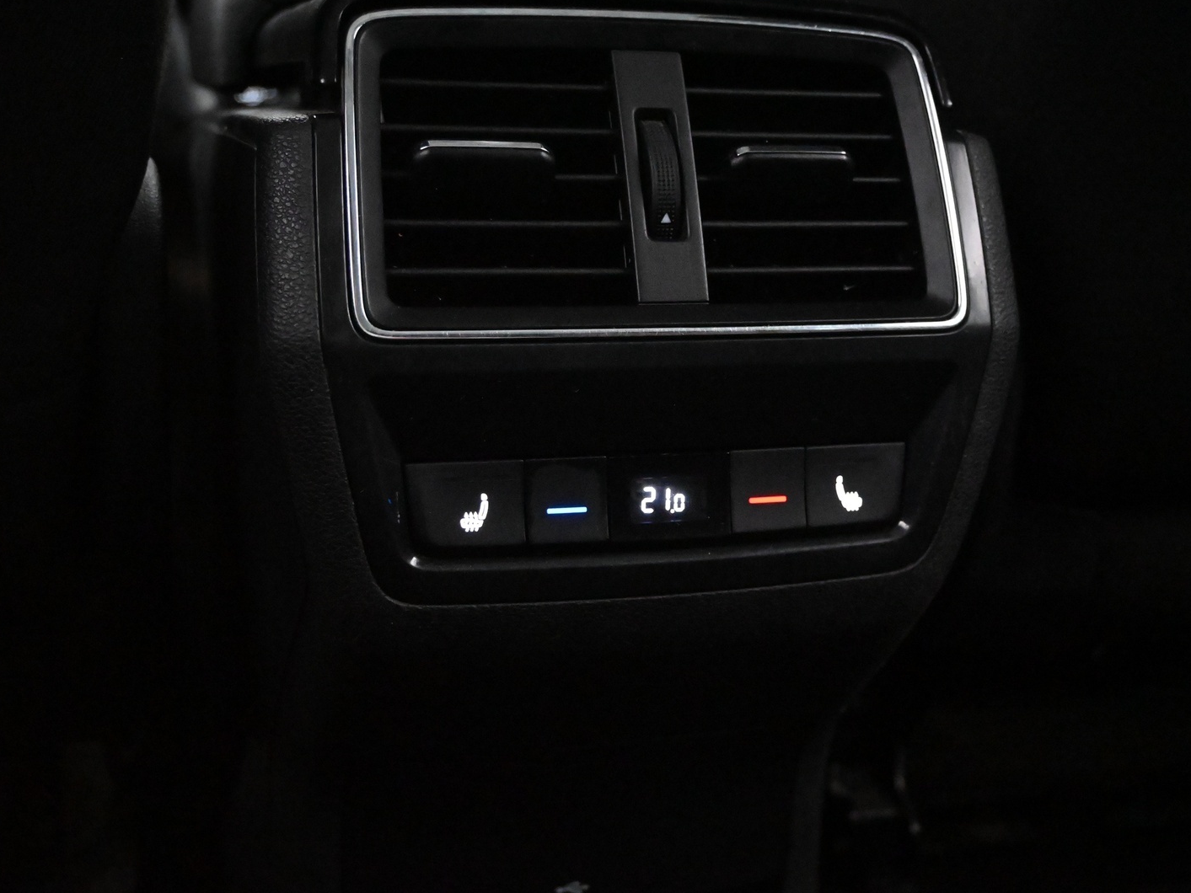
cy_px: 445
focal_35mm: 44
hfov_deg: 43.1
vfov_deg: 33.0
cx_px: 644
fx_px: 1508
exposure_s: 1/40
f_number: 4.5
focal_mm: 26.5
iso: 12800
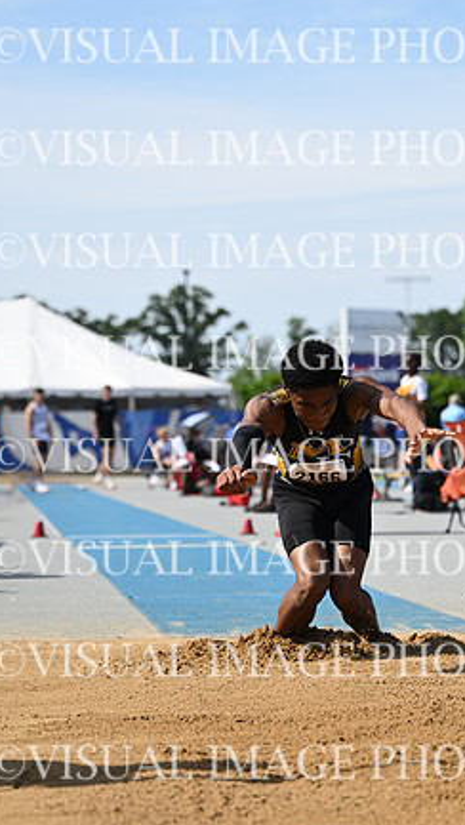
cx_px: 357
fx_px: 2824
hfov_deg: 9.4
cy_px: 404
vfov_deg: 16.6
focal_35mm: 129
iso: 500
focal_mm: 92
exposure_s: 1/6400
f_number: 3.5
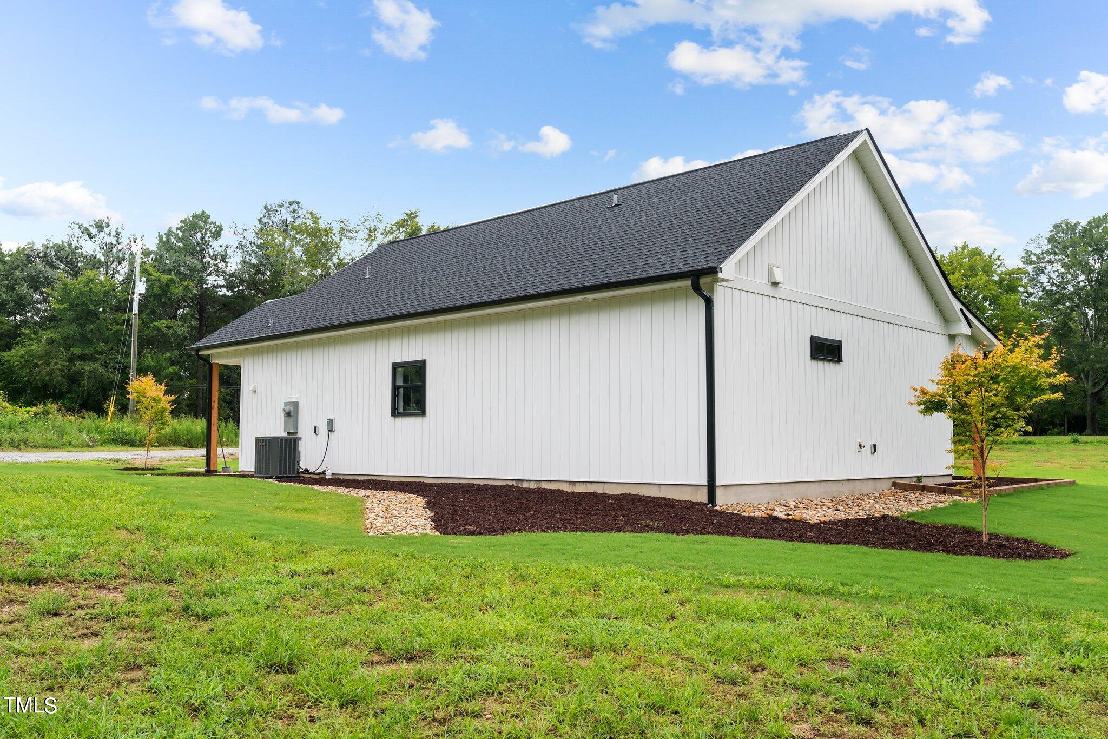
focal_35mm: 30
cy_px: 370
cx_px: 554
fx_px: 939
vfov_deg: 43.0
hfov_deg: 61.1
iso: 400
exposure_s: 1/320
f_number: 8
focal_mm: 30.5
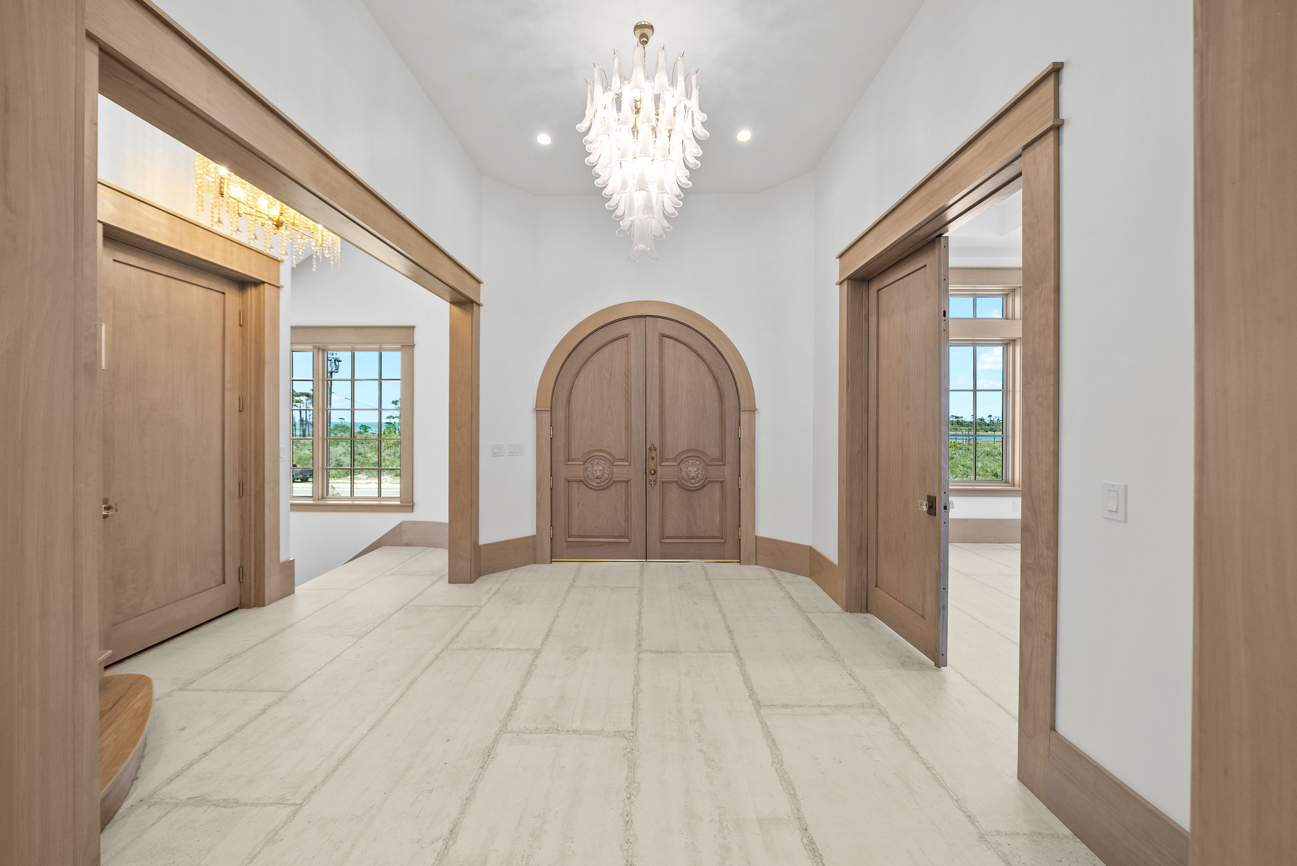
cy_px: 433
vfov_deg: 90.1
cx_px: 648
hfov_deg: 112.6
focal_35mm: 12
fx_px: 433
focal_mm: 12
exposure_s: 1/15
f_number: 7.1
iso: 200
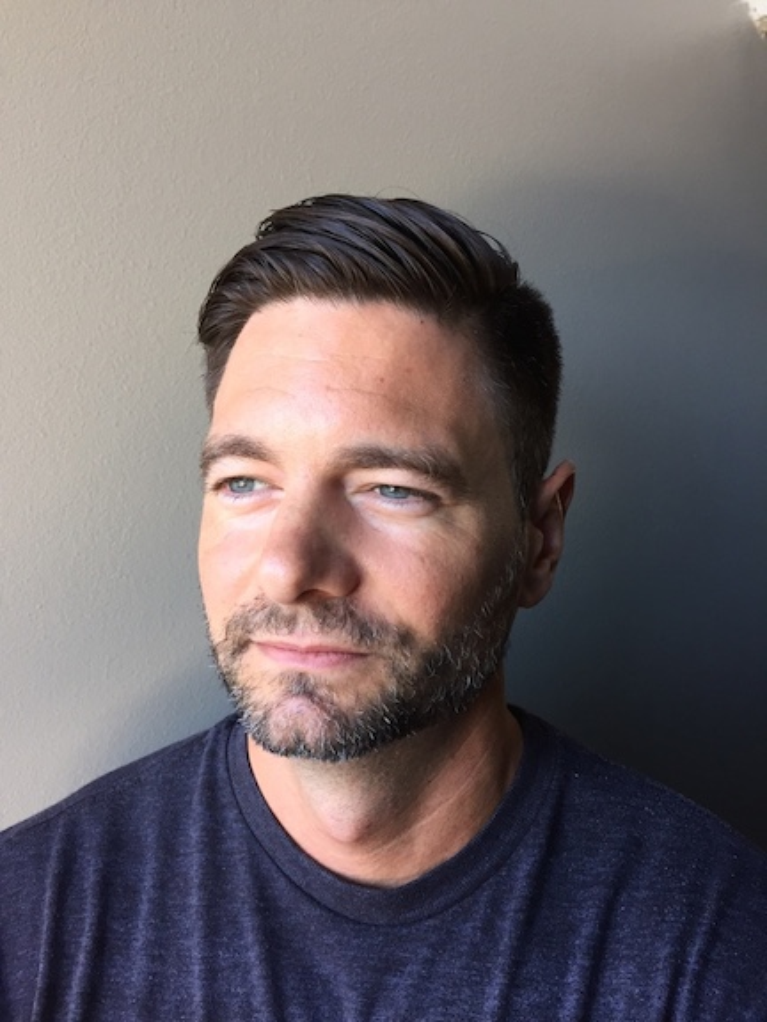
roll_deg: +0.5
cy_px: 511
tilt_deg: -10.5
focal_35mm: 29
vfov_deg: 61.7
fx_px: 857
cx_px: 384
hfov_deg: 48.2
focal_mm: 4.15
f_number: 2.2
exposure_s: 1/40
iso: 40
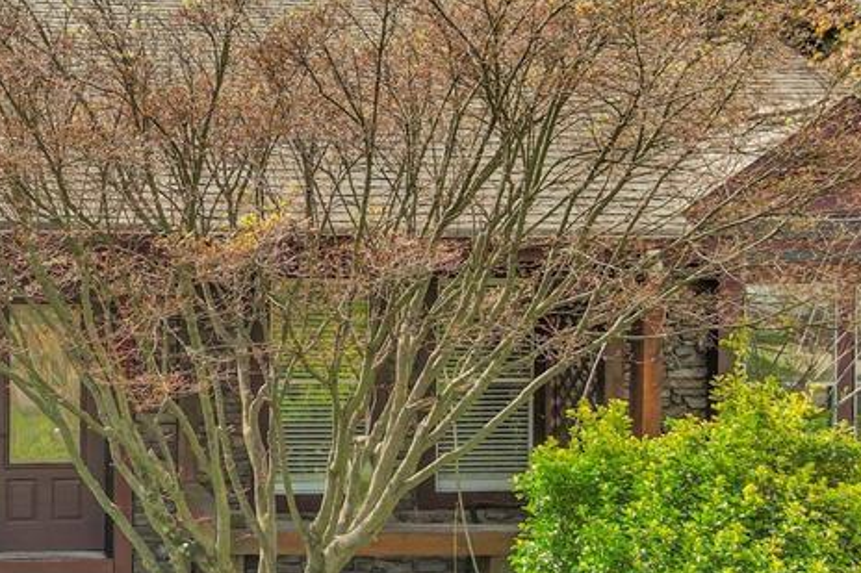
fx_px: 1530
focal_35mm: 64
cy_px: 245
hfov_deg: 30.4
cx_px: 132
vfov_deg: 21.2
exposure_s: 1/750
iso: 100
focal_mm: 10.57
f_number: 2.8
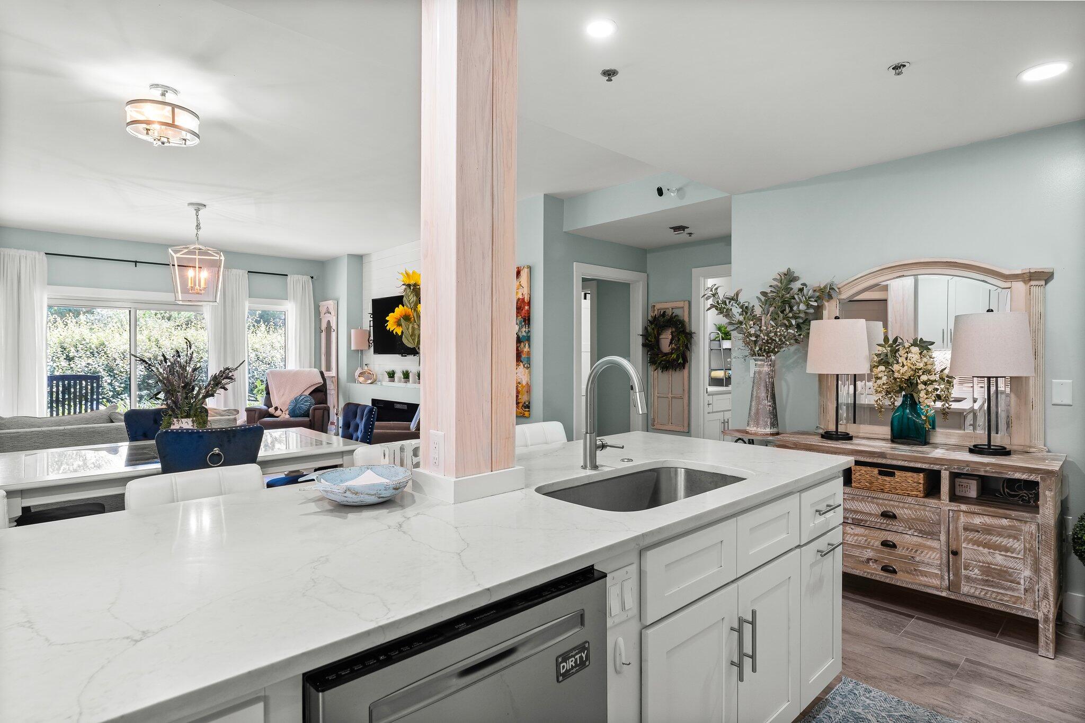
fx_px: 560
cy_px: 362
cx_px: 542
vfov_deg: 65.7
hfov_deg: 88.1
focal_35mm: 19
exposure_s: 1/1.25
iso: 400
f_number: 8
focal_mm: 18.6
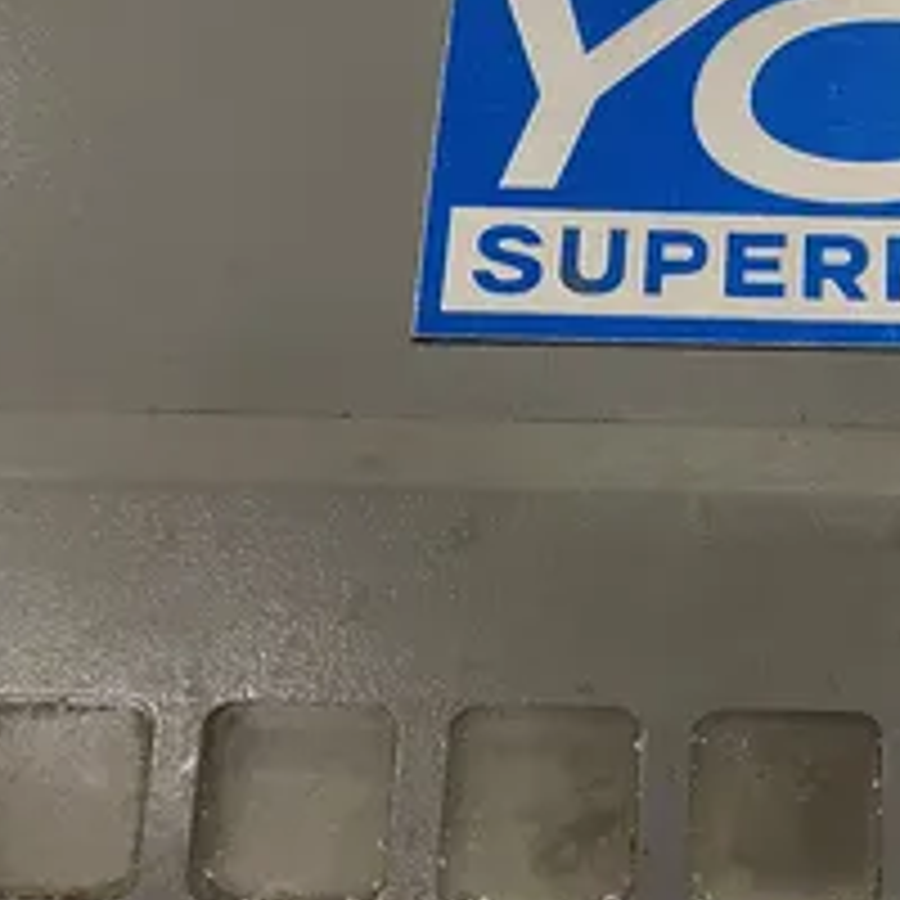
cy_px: 342
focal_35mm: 46
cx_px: 810
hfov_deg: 34.7
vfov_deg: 36.6
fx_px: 1353
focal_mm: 4.2
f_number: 1.6
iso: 160
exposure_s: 1/60
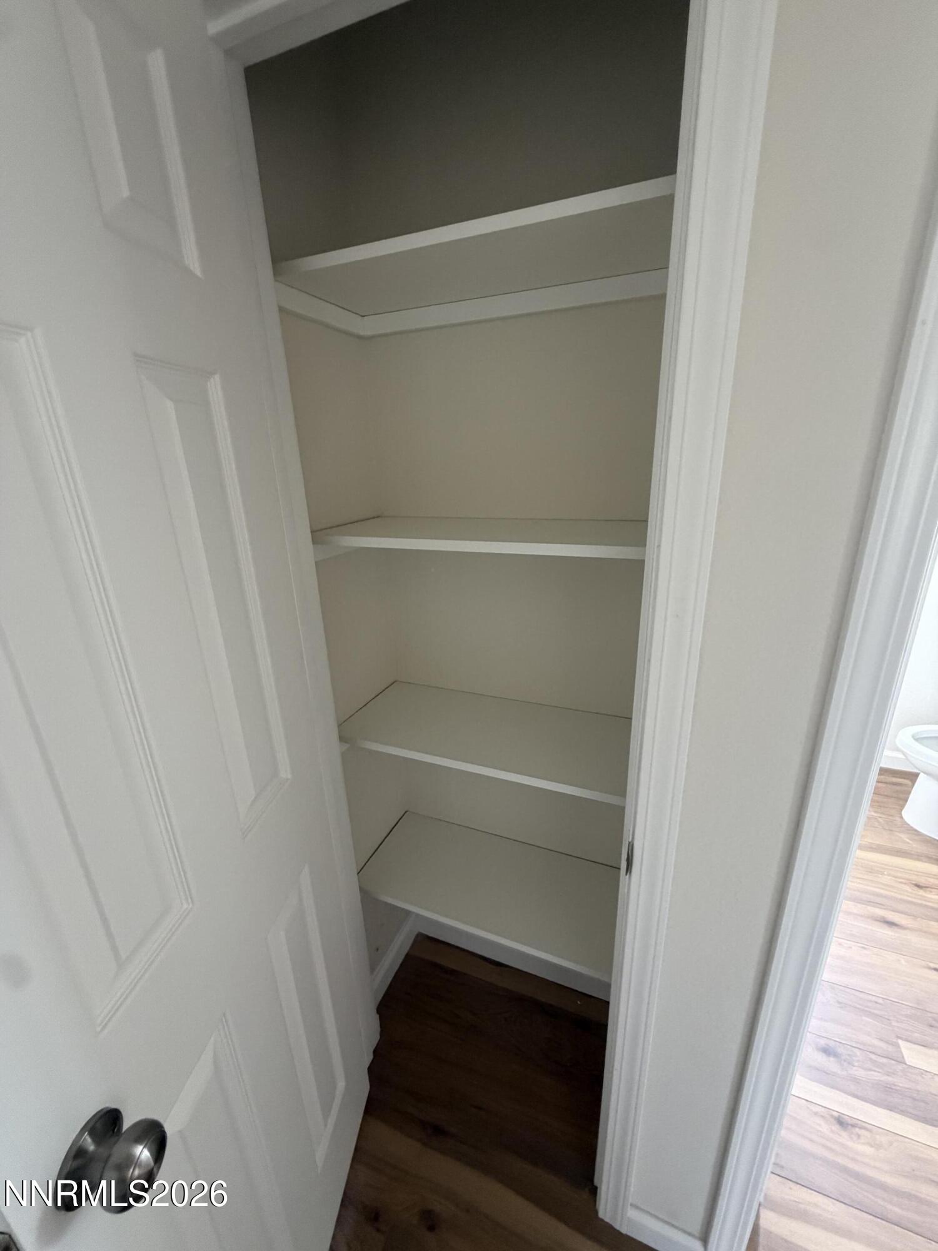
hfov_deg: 85.7
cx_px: 469
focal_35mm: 14
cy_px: 626
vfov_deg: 102.1
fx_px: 506
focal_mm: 2.22
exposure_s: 1/108
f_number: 2.2
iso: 320
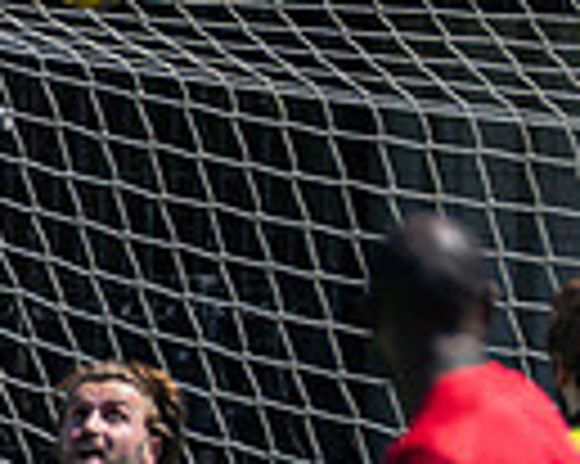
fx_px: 48577
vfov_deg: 0.5
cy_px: 383
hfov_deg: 0.7
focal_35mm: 2832
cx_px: -352
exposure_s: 1/3200
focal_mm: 300
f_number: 4
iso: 320
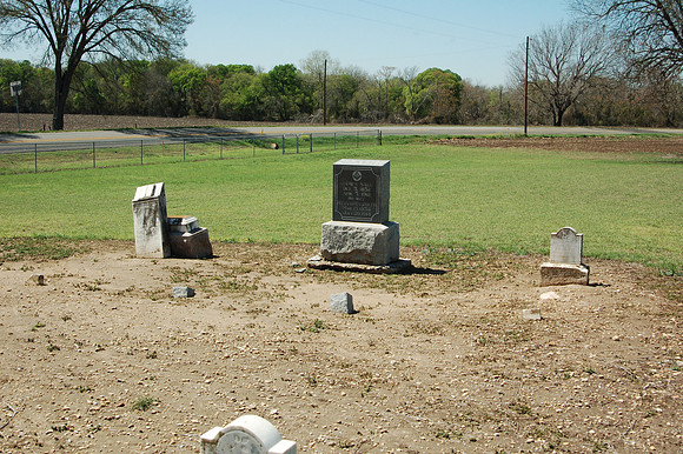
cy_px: 227
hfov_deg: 46.4
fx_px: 796
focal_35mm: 42
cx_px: 342
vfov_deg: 31.9
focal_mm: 28
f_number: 14
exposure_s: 1/160
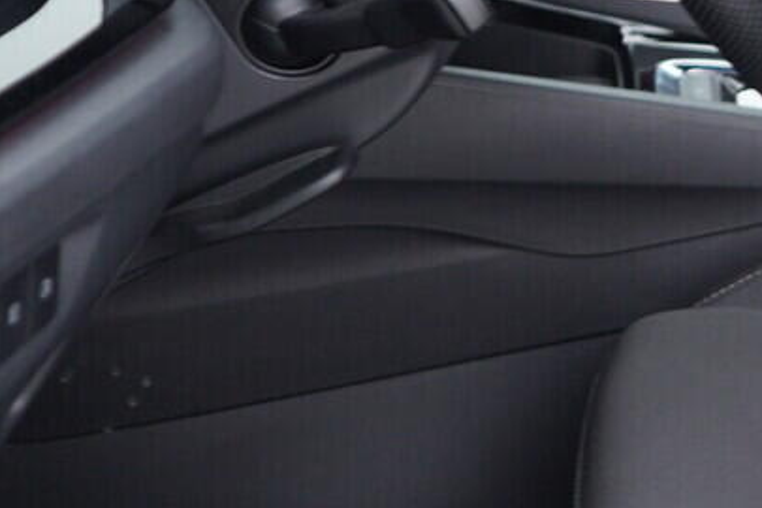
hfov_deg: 14.4
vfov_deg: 10.6
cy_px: -34
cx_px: 1291
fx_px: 2709
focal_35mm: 128
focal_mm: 24
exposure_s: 1/40
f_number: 2.8
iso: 200
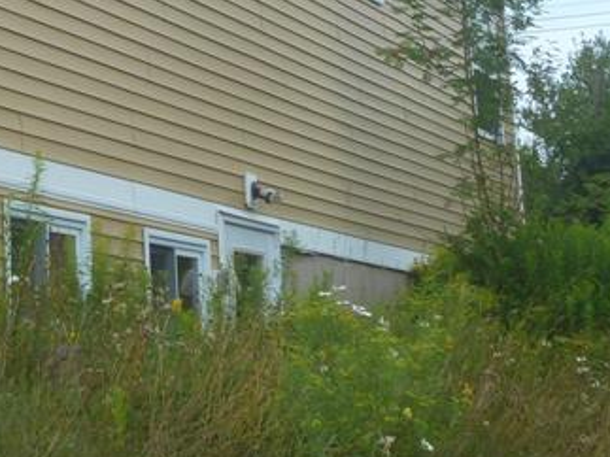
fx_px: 1955
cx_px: -251
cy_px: -93
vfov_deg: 13.0
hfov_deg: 16.5
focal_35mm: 111
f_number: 4.5
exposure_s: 1/200
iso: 80
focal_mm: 6.3
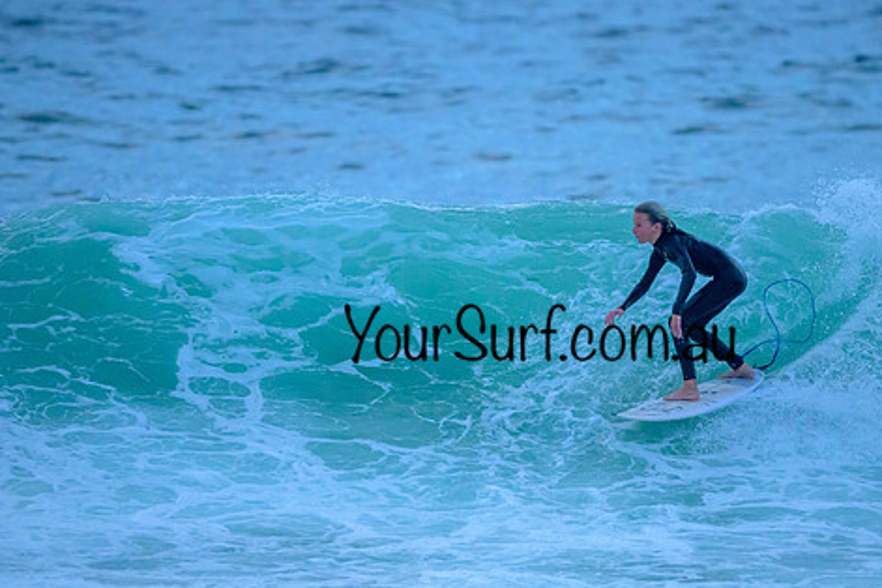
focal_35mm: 986
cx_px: 537
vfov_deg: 1.4
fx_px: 24155
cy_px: 317
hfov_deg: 2.1
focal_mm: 800
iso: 5000
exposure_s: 1/2000
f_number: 6.3
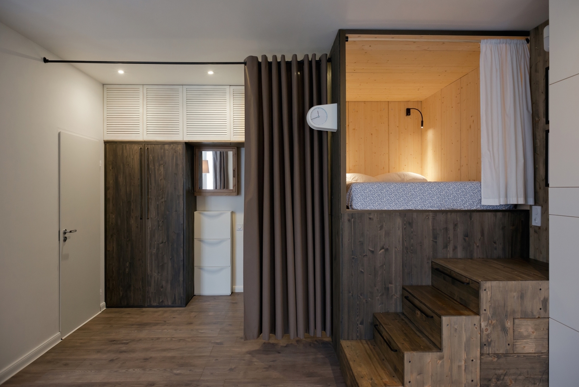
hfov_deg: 84.0
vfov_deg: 62.0
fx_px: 322
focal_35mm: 20
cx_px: 290
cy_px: 194
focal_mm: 20
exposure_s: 1/5
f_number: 8
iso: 400
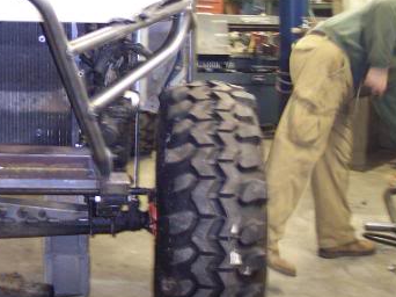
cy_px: 50
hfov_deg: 25.8
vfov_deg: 19.9
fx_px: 835
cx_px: 38
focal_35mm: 73
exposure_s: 1/4
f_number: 2.8
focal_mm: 8
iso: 100
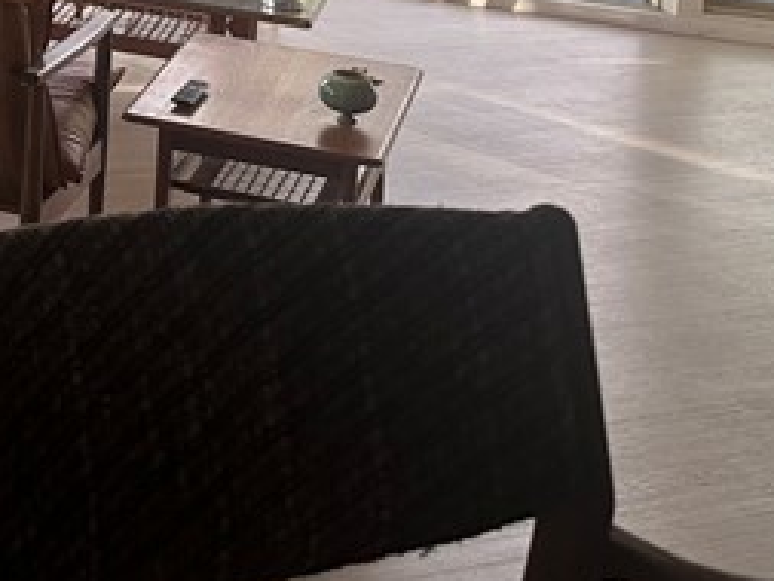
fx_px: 2170
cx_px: -404
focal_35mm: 97
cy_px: -437
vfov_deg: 13.8
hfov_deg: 18.0
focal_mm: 6.86
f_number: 1.78
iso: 64
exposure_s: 1/174
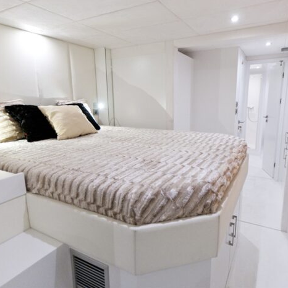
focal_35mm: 21
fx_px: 198
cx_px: 161
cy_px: 132
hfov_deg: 71.9
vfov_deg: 72.0
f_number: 4
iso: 500
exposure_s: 1/15
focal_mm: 10
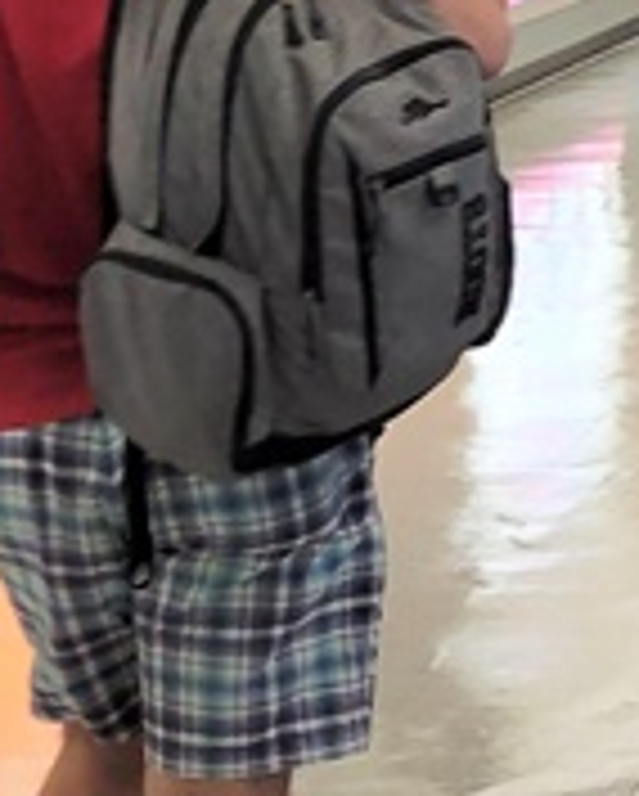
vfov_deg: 13.1
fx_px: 3375
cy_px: -175
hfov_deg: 9.7
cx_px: 1480
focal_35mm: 143
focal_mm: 5.4
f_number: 1.8
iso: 100
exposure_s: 1/120
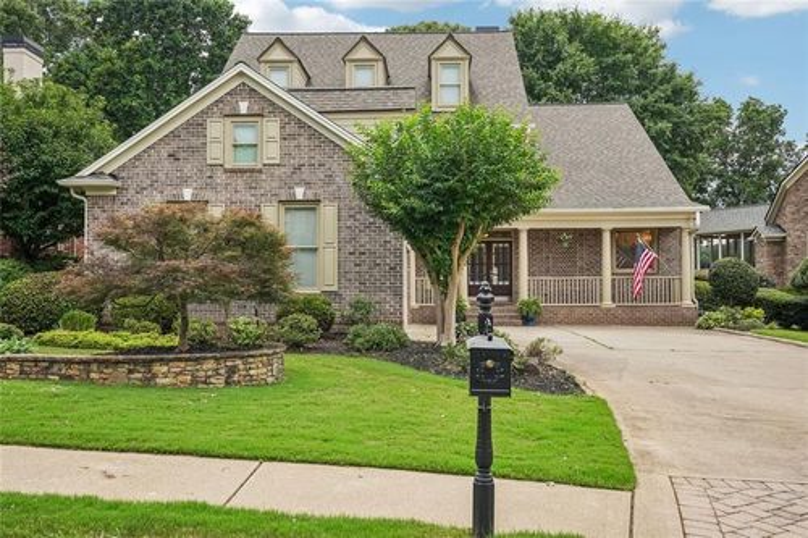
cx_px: 404
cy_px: 269
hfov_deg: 58.7
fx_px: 718
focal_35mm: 32
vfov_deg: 41.1
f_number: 8
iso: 800
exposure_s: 1/320
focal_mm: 32
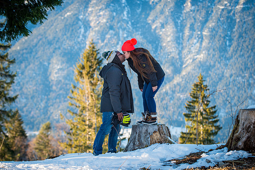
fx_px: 863
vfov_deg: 11.3
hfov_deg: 16.8
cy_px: 91
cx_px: 135
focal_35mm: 122
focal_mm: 110
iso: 200
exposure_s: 1/320
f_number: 4.5
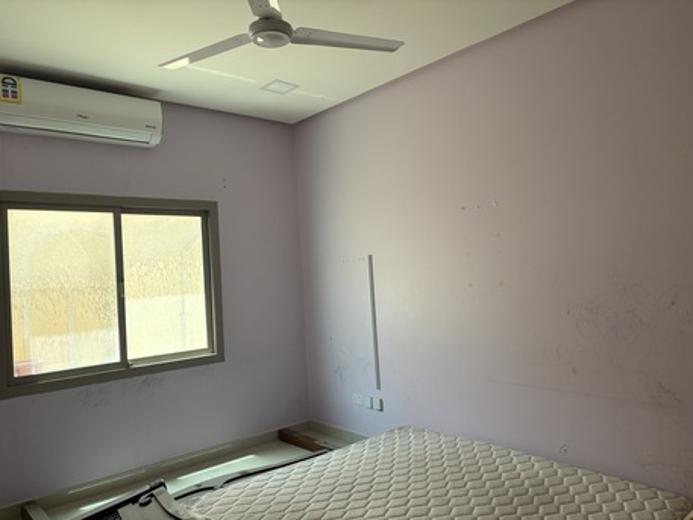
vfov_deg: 53.1
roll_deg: +2.6
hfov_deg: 67.3
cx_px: 346
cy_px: 260
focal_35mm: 26
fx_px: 521
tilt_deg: +1.7
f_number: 1.6
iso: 125
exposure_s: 1/102
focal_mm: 5.96
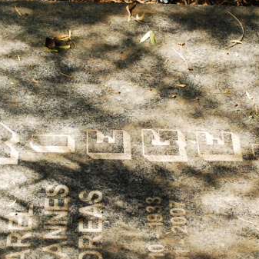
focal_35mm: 93
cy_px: 159
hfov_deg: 18.7
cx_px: 132
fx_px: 787
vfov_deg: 18.7
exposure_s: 1/3200
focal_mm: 24
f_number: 4.2
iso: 1600
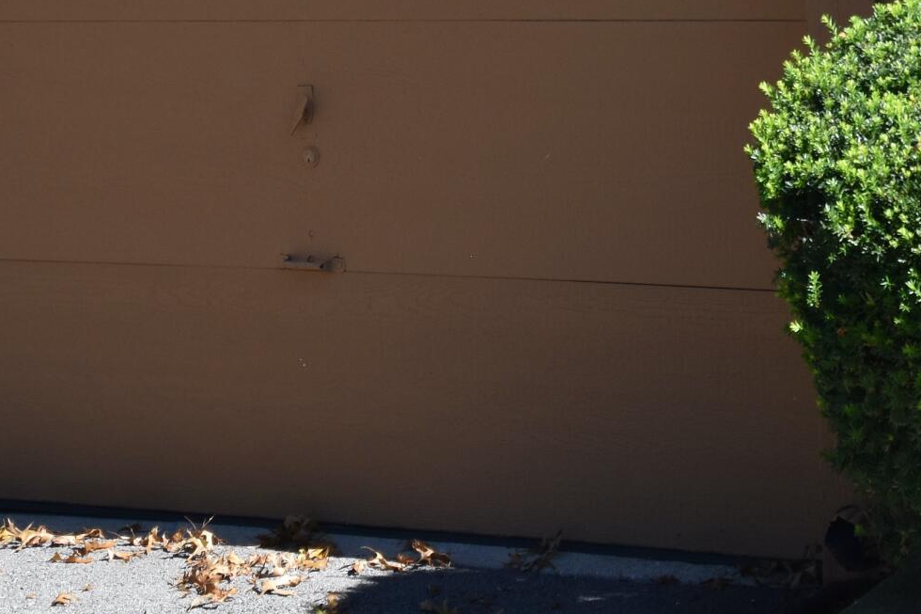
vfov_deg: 13.2
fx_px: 2583
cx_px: 729
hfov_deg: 20.0
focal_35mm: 101
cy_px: -147
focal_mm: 22
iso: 320
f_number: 5
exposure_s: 1/1250
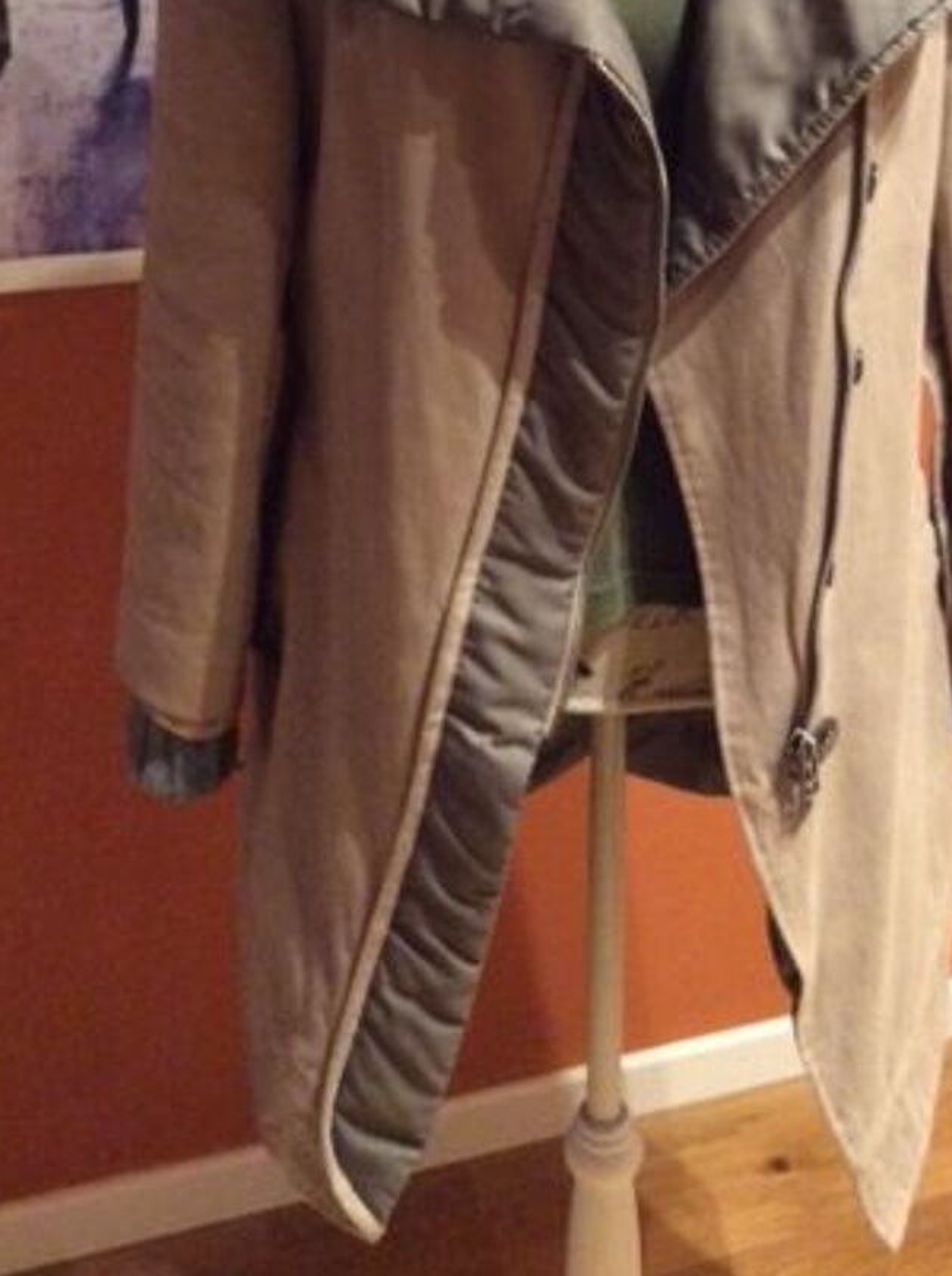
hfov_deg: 28.4
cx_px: 600
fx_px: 1876
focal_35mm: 51
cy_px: 324
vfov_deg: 36.7
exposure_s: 1/17
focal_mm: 3.3
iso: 320
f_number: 2.4
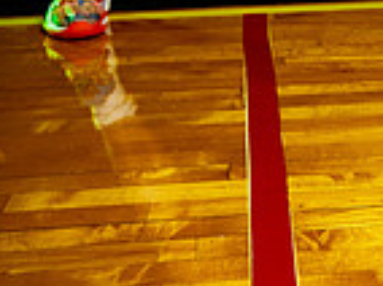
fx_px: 1215
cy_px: -318
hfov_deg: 17.5
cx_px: 388
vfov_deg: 11.8
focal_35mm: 110
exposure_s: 1/250
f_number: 5
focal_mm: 36
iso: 200
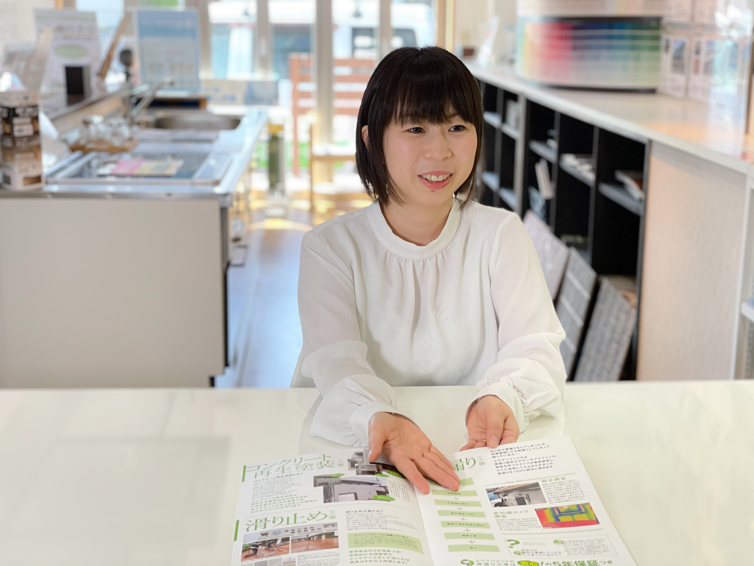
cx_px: 377
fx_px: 1133
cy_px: 283
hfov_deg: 36.8
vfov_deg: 28.0
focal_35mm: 52
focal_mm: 6
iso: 64
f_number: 2
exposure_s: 1/100
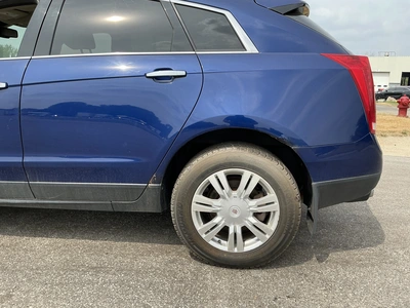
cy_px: 154
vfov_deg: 49.7
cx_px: 205
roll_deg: -1.1
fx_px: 332
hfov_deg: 63.4
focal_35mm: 28
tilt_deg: -10.8
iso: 25
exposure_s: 1/816
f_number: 1.8
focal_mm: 3
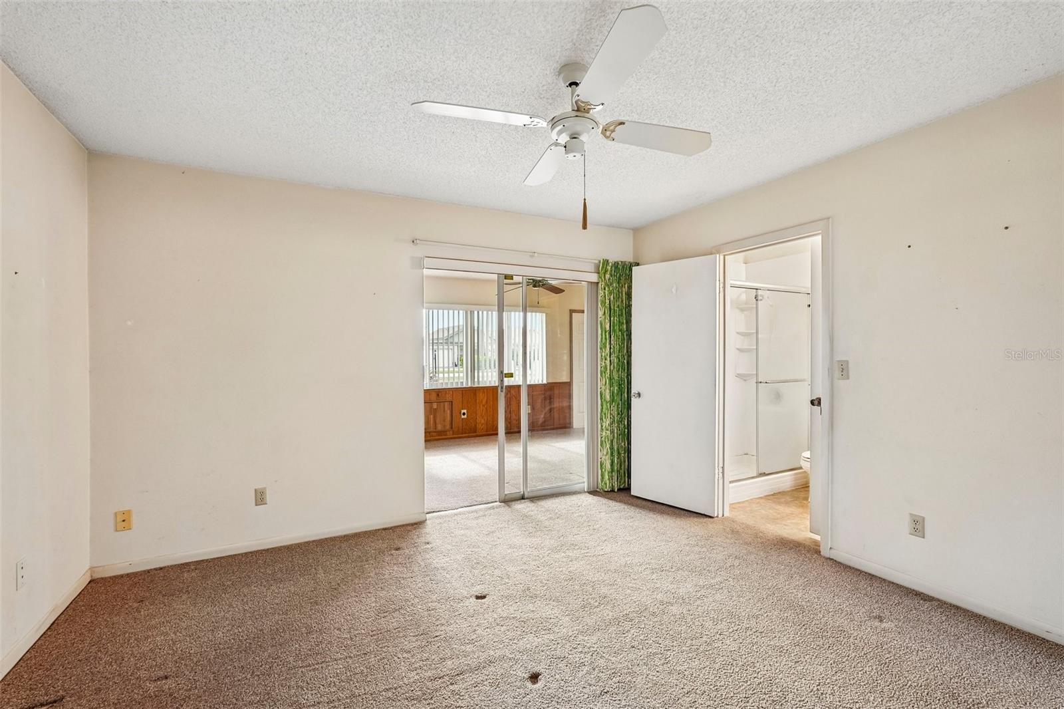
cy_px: 354
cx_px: 532
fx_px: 473
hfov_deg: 96.7
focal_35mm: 16
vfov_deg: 73.7
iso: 400
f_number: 8
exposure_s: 1/8
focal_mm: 16
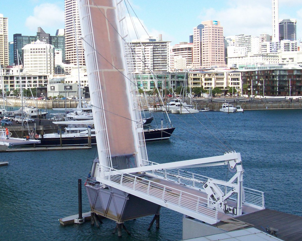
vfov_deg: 29.1
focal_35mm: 52
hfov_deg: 35.5
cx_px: 92
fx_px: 465
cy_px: 103
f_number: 5.1
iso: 80
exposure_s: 1/324
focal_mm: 5.6
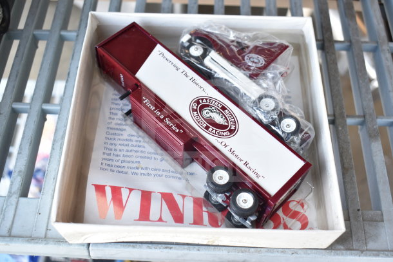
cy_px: 131
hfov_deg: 47.9
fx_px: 442
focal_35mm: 40
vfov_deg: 33.0
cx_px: 196
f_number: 4
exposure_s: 1/40
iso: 360
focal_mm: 27
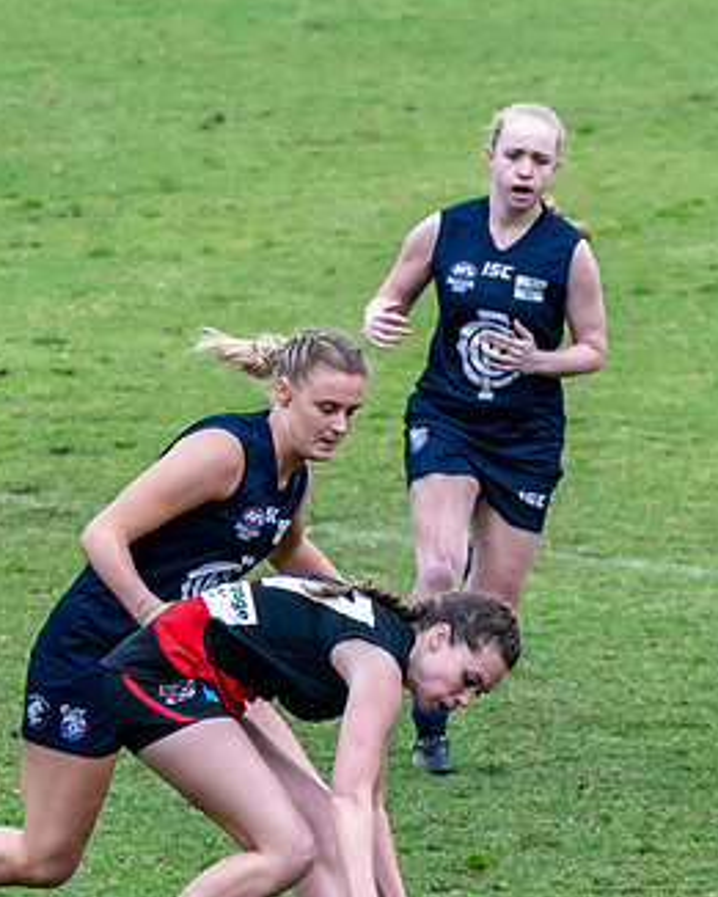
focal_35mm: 686
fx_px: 18213
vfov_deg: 2.8
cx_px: 223
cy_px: 524
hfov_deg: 2.3
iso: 1250
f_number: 7.1
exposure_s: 1/2000
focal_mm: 200
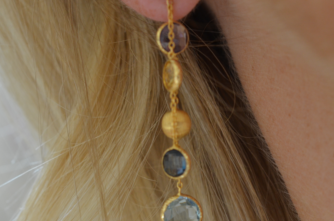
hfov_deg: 20.6
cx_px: 180
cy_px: 120
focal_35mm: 99
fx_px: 917
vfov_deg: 13.8
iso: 720
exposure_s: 1/60
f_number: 5.6
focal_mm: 40
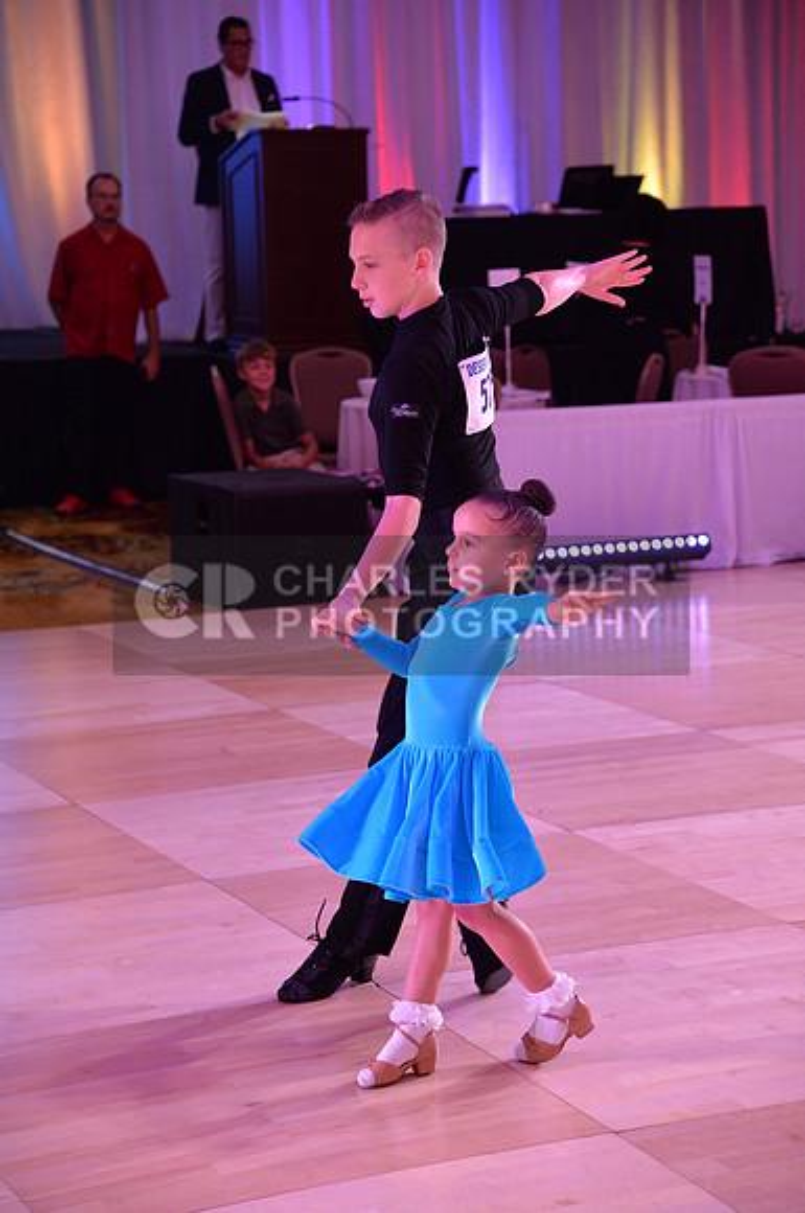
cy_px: 606
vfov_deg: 24.8
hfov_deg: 16.6
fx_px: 2758
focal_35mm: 82
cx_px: 402
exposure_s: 1/250
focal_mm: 82
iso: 1250
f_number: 4.5
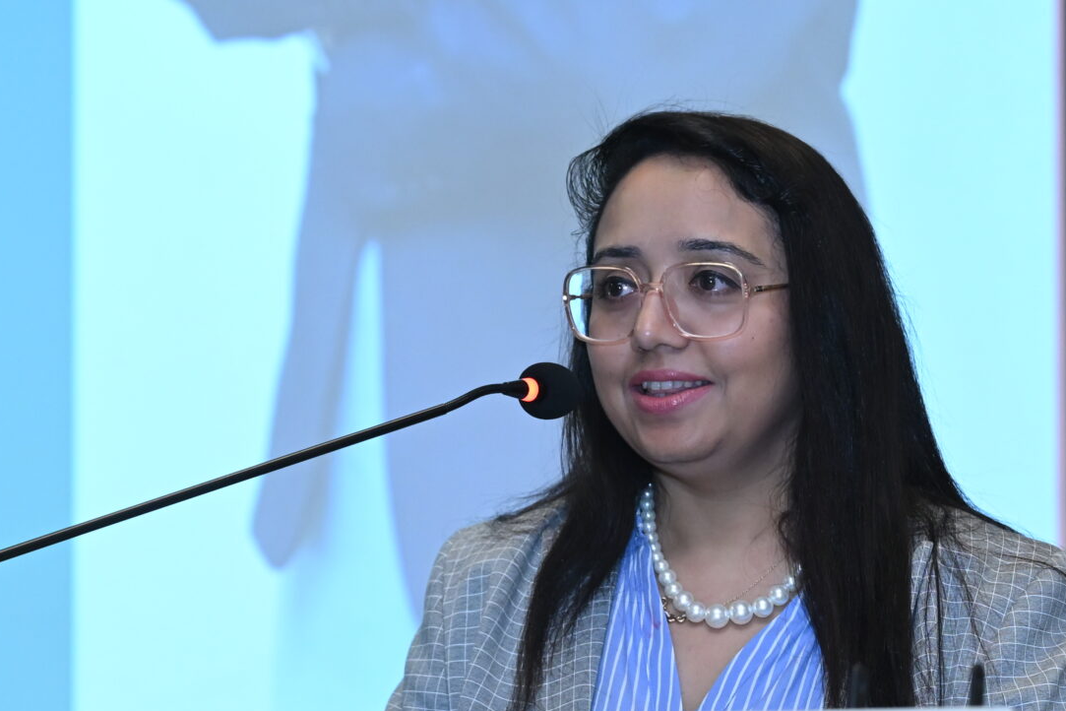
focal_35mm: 208
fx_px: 6159
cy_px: 620
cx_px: 522
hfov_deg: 9.9
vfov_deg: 6.6
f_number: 4.5
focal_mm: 88
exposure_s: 1/160
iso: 2000
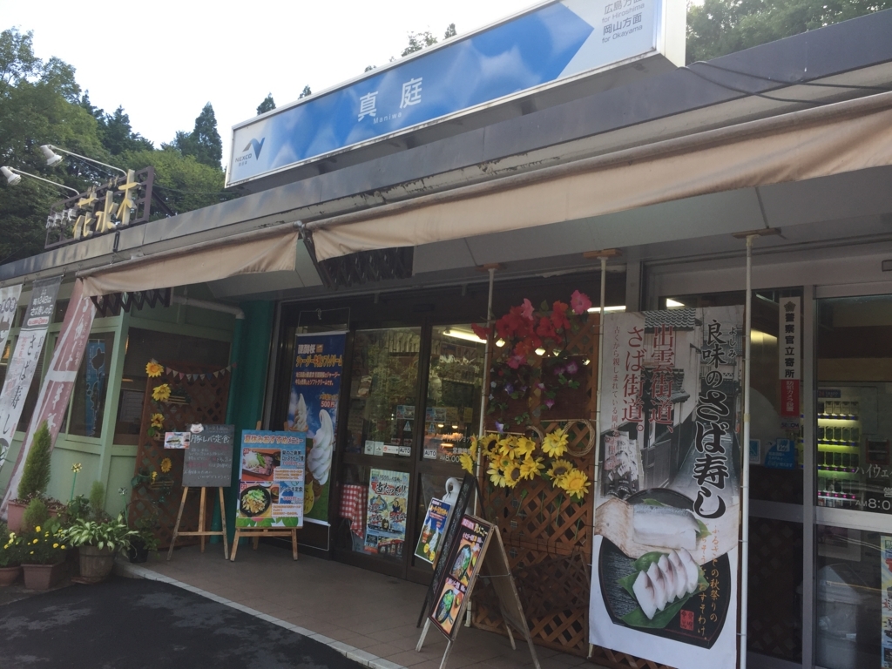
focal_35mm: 29
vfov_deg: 48.2
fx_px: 747
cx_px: 446
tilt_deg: +9.1
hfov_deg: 61.7
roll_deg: -6.0
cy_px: 334
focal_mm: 4.15
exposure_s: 1/344
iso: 32
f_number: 2.2
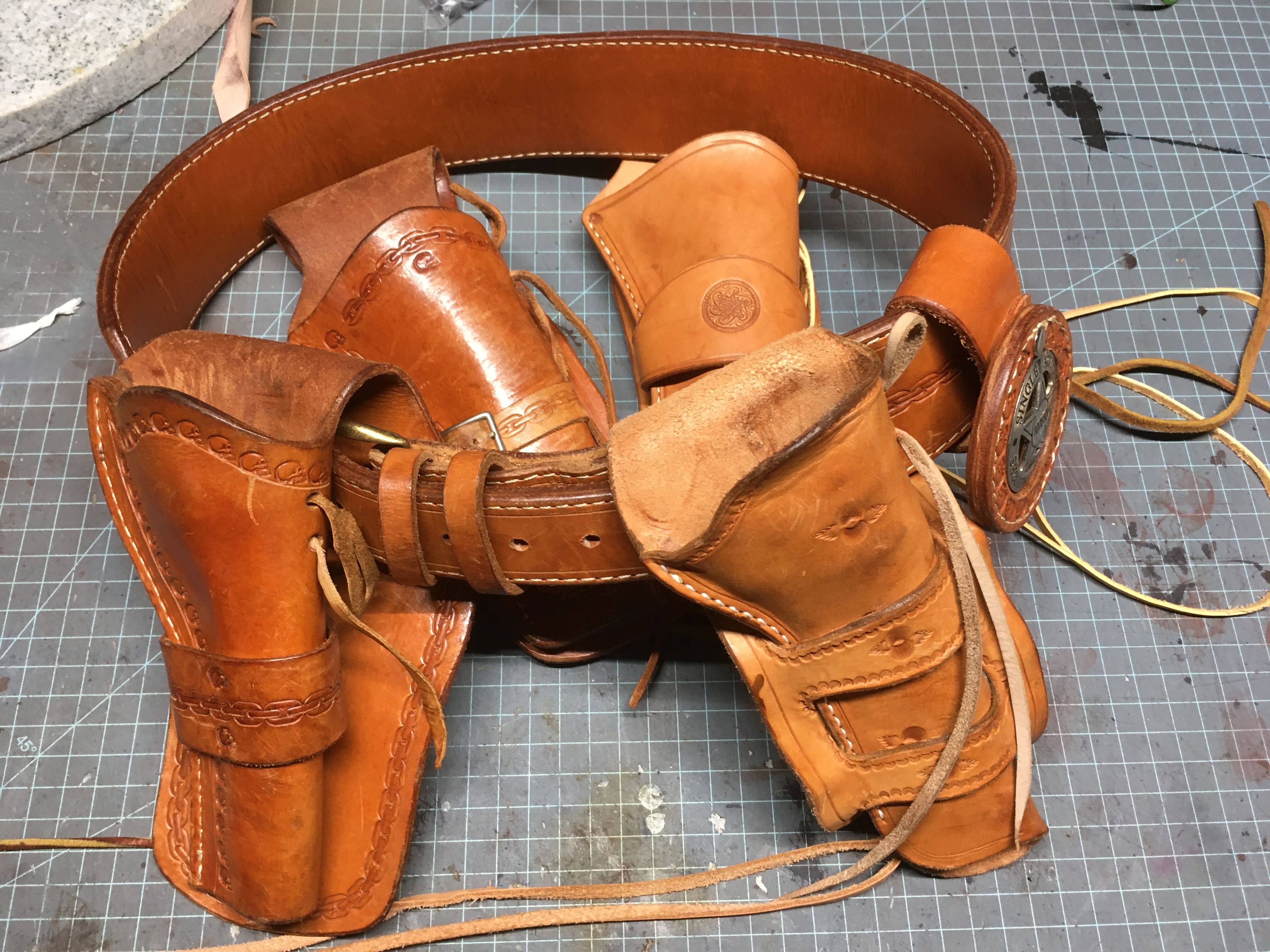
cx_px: 635
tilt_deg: -65.0
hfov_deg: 61.7
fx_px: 1064
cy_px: 476
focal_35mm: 29
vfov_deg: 48.2
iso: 80
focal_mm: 4.15
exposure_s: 1/30
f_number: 2.2
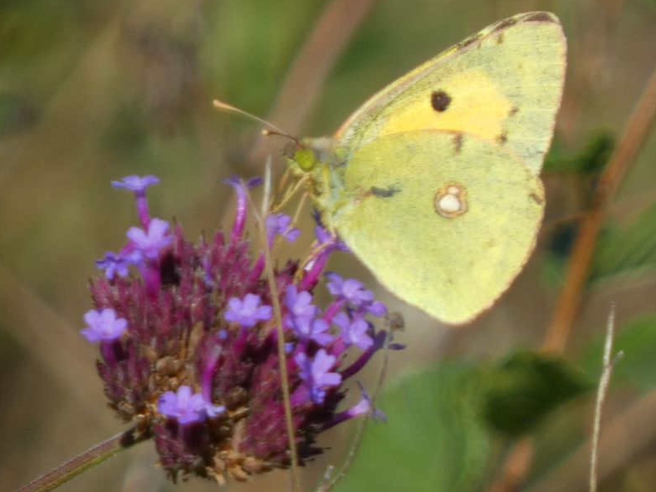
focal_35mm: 1292
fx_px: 24477
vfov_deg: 1.2
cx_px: 332
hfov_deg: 1.5
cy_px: 228
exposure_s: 1/200
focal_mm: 214.2
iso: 80
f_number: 5.9
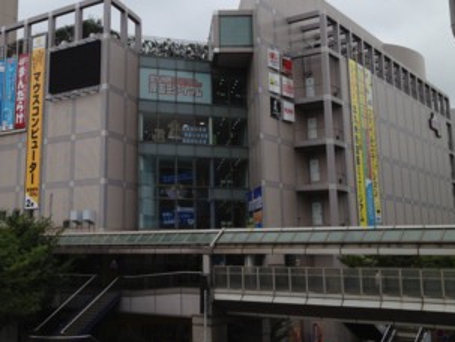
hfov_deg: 36.5
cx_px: 158
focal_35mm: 52
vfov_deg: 27.9
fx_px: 684
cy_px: 110
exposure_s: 1/986
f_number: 2.4
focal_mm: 4.28
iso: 64
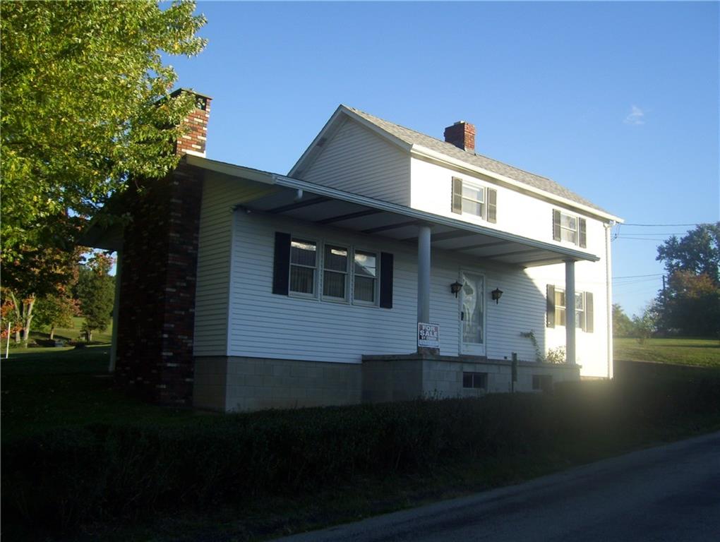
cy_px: 271
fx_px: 750
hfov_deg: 51.3
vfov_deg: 39.7
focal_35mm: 36
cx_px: 360
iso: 80
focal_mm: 6
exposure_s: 1/500
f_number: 2.7
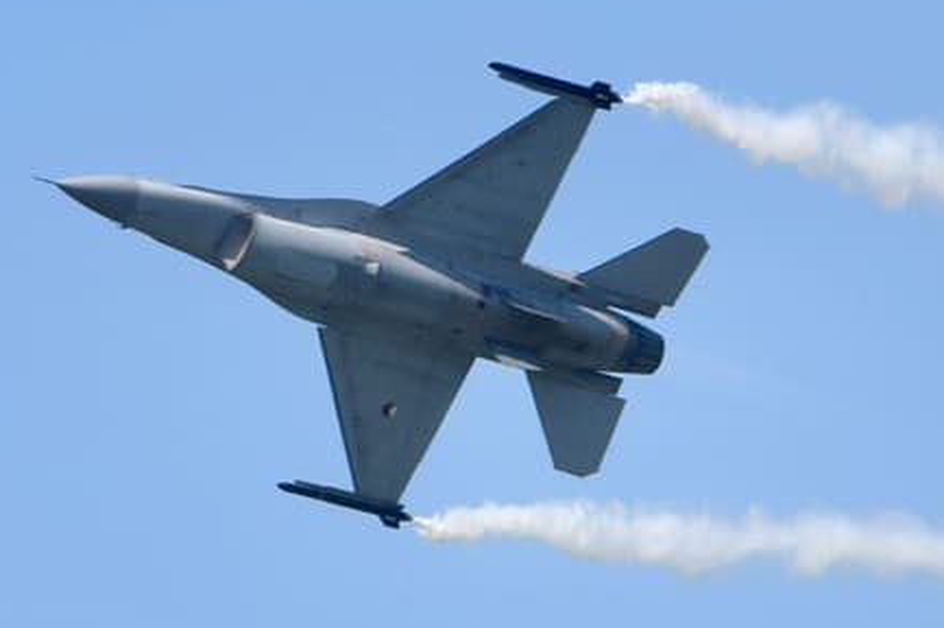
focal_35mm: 233
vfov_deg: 5.9
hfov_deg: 8.8
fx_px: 6098
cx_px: 641
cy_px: 369
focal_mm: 105
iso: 200
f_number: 8
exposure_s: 1/1000
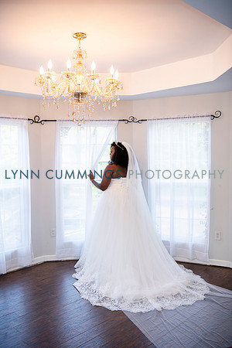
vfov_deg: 55.8
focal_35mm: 34
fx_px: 329
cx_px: 116
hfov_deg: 38.9
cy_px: 174
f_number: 3.5
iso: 640
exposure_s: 1/125
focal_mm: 34
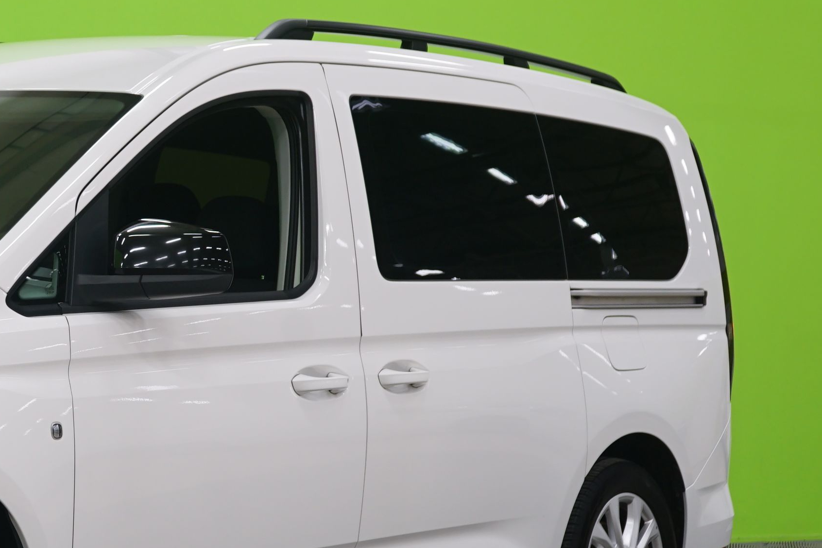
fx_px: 2443
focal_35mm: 107
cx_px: -45
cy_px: 319
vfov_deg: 12.8
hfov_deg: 18.5
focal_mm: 46
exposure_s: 1/10
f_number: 5
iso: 400
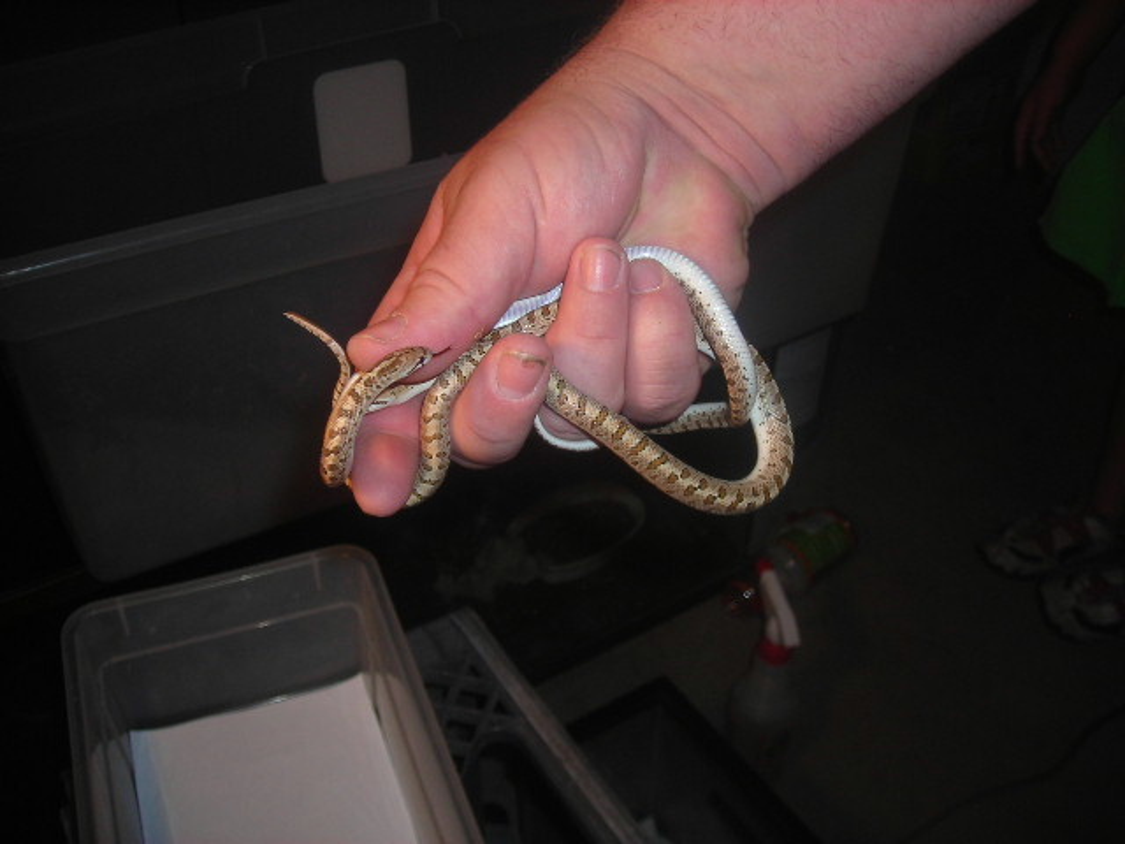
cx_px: 562
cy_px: 422
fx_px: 1235
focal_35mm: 38
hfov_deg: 49.0
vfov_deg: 37.7
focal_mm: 6.3
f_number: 3.2
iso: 50
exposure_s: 1/60.1
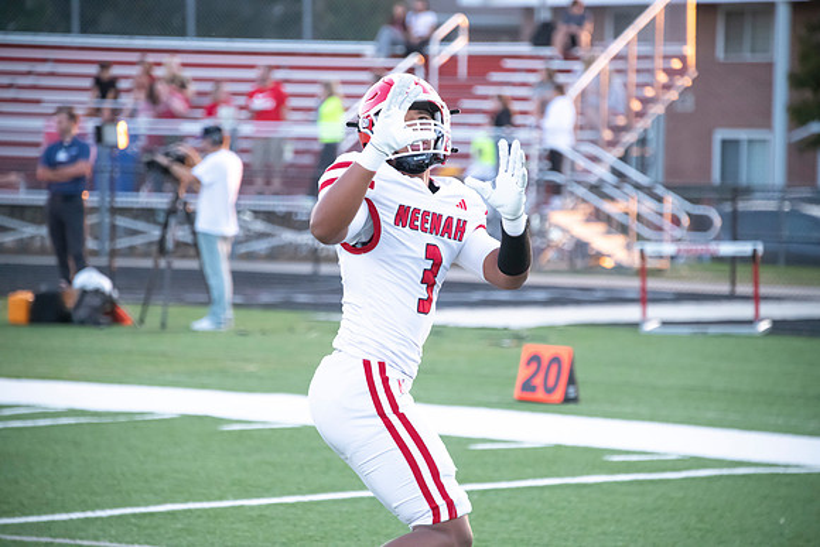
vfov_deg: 6.9
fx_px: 4556
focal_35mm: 200
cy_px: 274
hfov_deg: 10.3
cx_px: 410
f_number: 5.6
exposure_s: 1/800
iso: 4000
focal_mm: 200
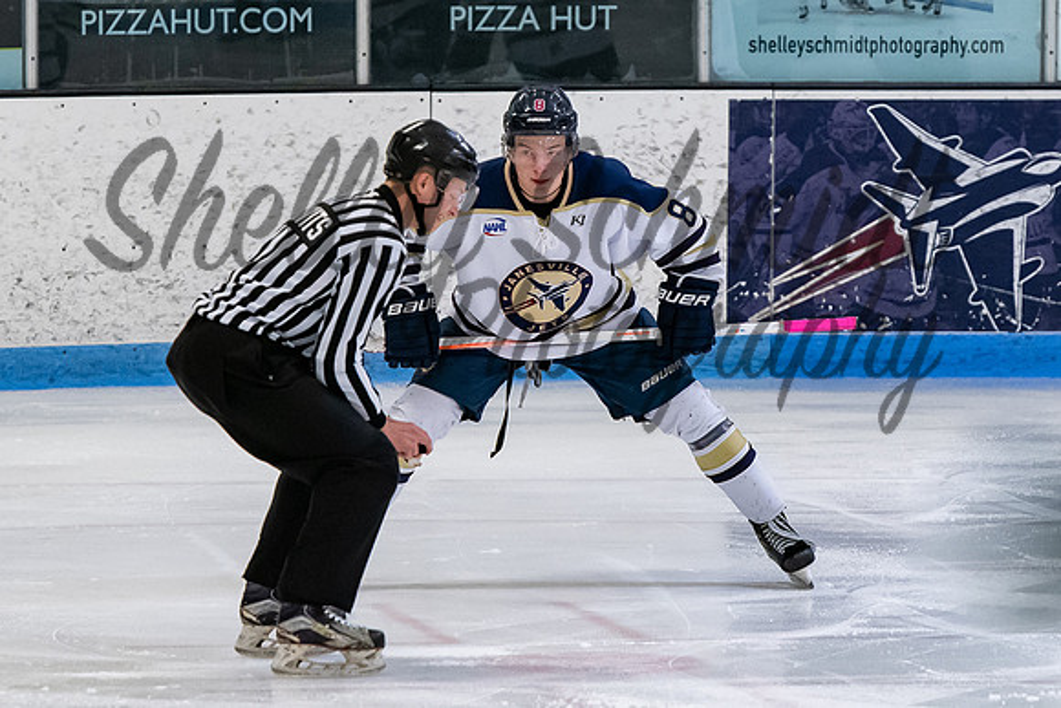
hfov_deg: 4.8
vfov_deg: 3.2
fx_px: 12699
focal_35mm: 431
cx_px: 528
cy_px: 217
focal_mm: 190
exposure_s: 1/800
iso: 3200
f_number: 3.5
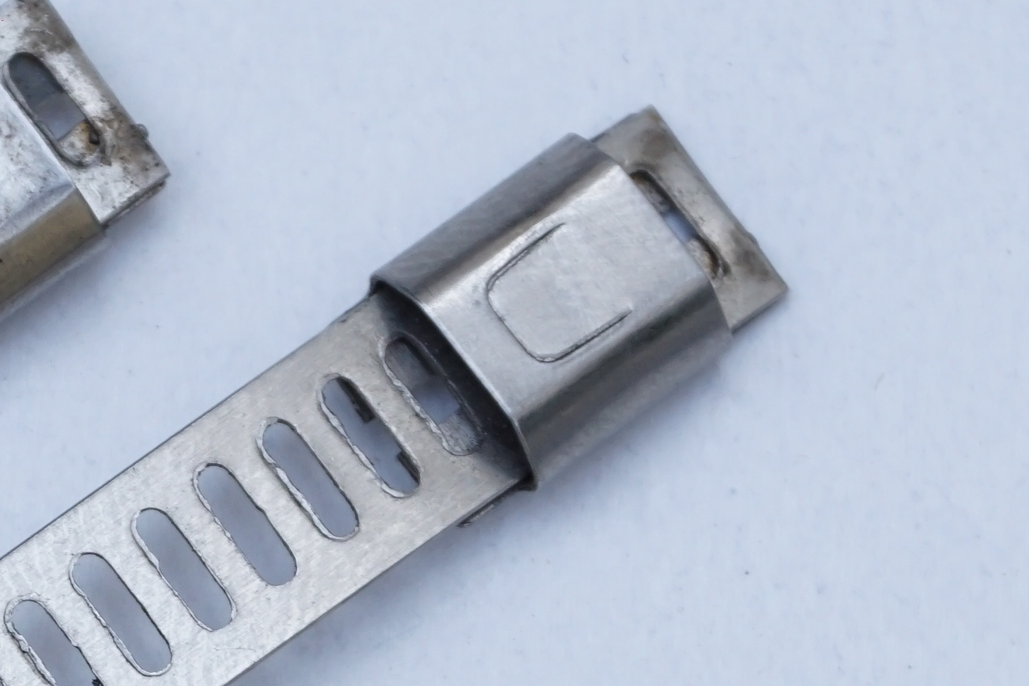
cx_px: -61
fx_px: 19455
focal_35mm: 681
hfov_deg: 3.0
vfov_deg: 2.0
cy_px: 814
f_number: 5.6
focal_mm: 135
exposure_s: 1/160
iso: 400
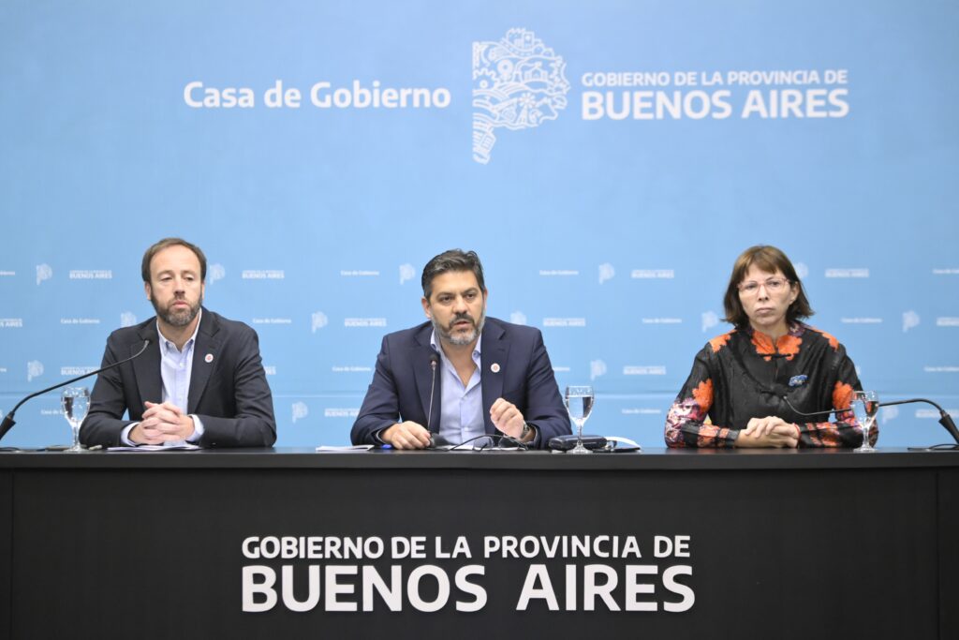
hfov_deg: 18.6
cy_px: 320
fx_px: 2930
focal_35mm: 110
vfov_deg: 12.5
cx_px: 480
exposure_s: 1/323
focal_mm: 110
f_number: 3.2
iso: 4000
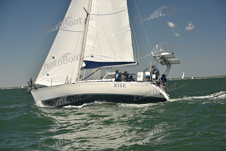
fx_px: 440
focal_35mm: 70
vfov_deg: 19.5
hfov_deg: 28.8
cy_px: 76
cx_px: 113
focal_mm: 70
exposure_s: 1/800
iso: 250
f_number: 6.3
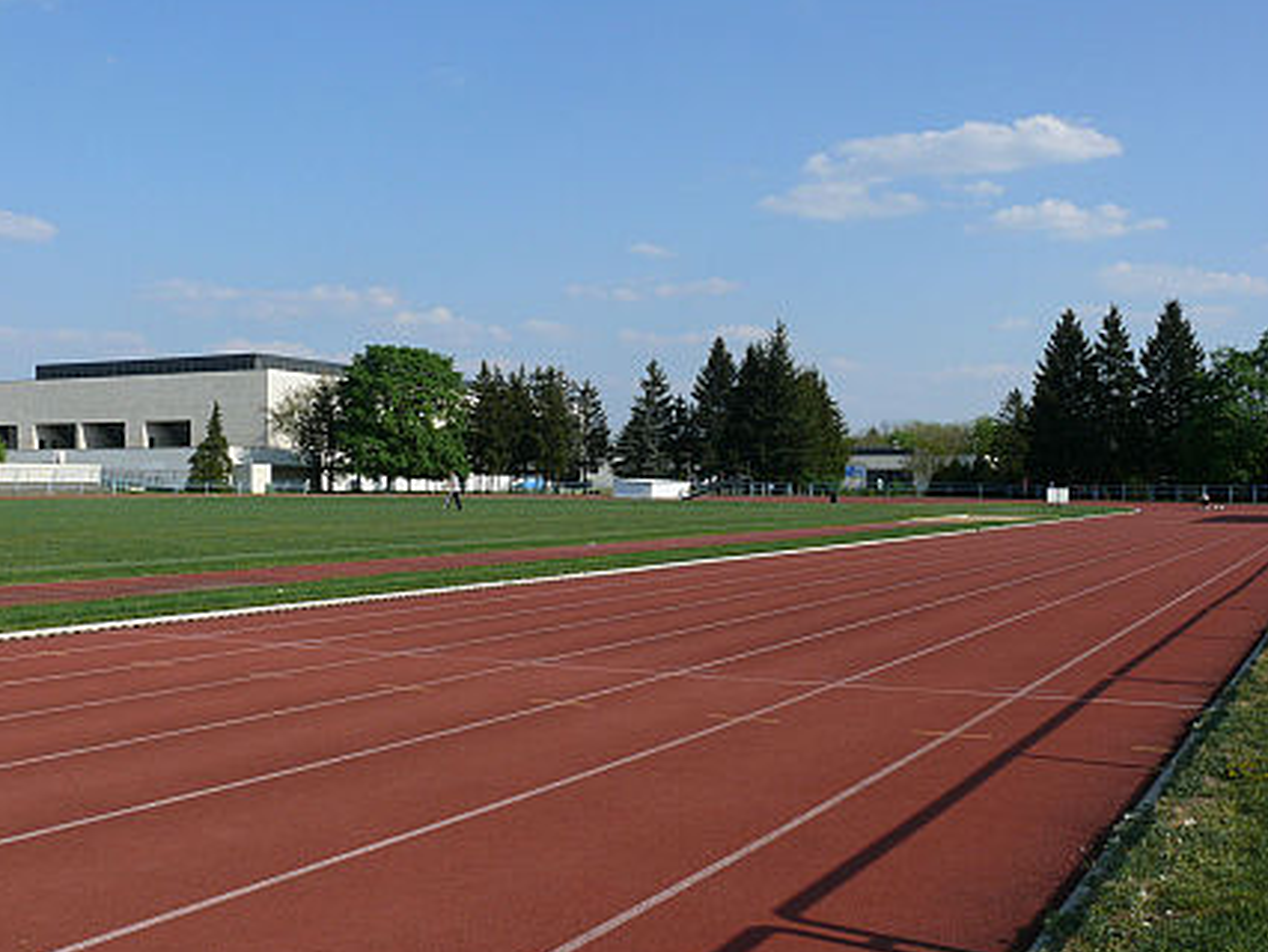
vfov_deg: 38.7
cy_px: 494
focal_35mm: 37
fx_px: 1356
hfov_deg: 50.1
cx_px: 610
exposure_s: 1/400
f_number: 7.1
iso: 100
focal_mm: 7.4
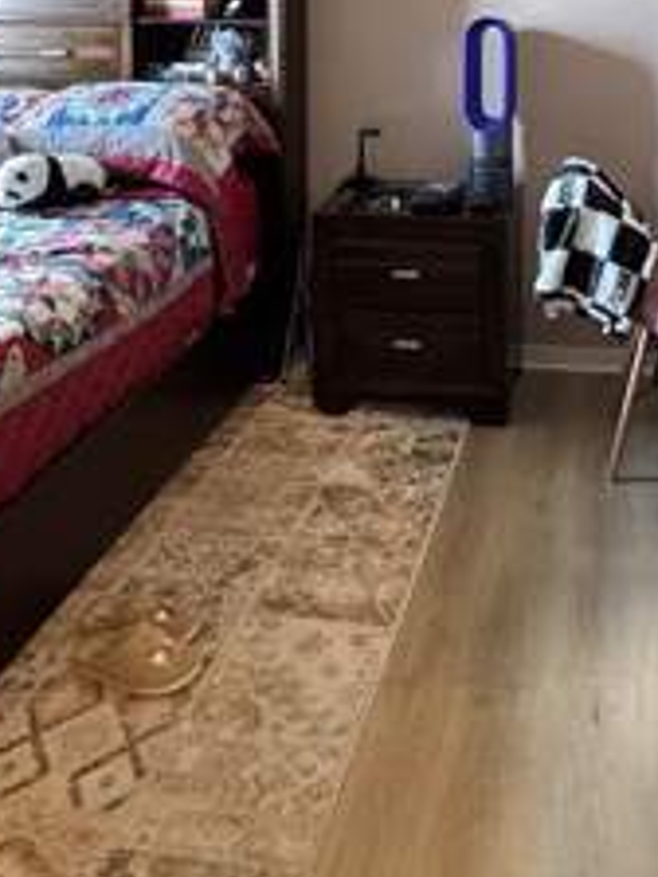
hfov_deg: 35.1
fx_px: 1014
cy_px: -31
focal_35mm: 40
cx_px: 505
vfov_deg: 40.1
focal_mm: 2.22
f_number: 2.2
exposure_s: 1/30
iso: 1250
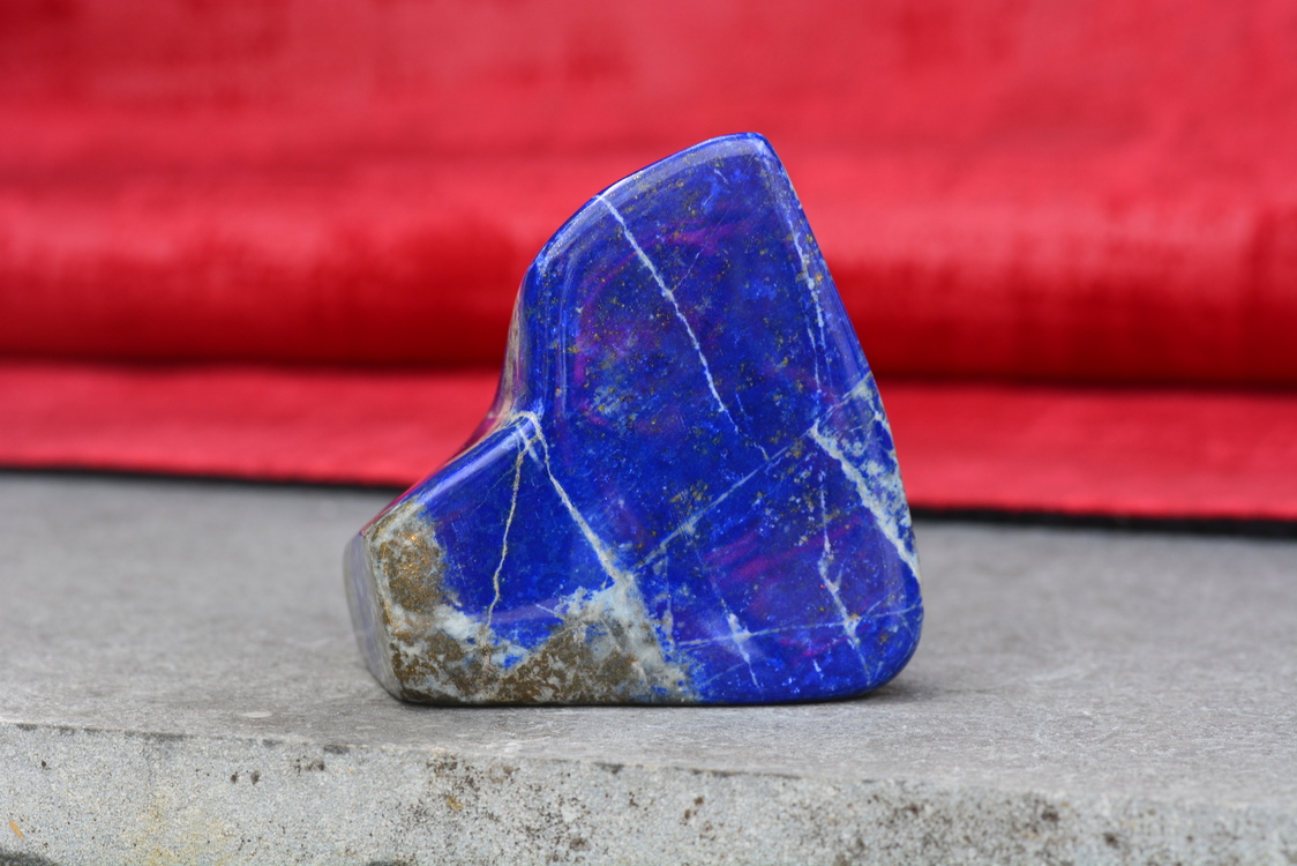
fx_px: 5675
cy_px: 433
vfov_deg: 8.7
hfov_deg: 13.0
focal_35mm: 158
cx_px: 648
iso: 200
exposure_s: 1/80
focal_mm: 105
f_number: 10
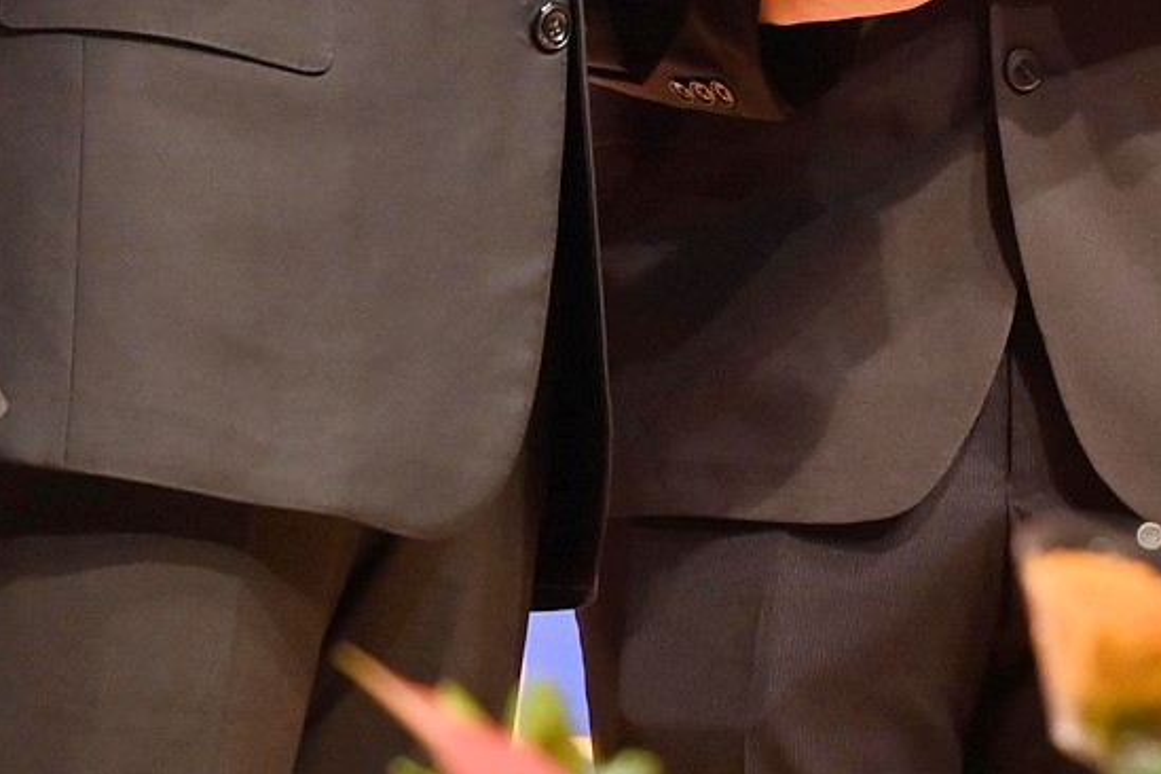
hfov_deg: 5.1
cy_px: -730
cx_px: 601
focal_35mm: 401
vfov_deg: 3.4
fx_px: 12931
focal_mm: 68
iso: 1000
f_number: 4
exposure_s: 1/125
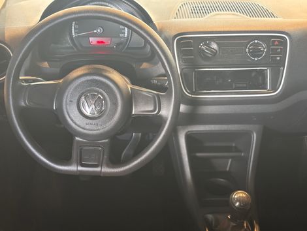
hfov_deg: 36.8
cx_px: 154
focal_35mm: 52
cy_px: 116
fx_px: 462
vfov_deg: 28.1
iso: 250
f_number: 1.6
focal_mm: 5.96
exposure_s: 1/30
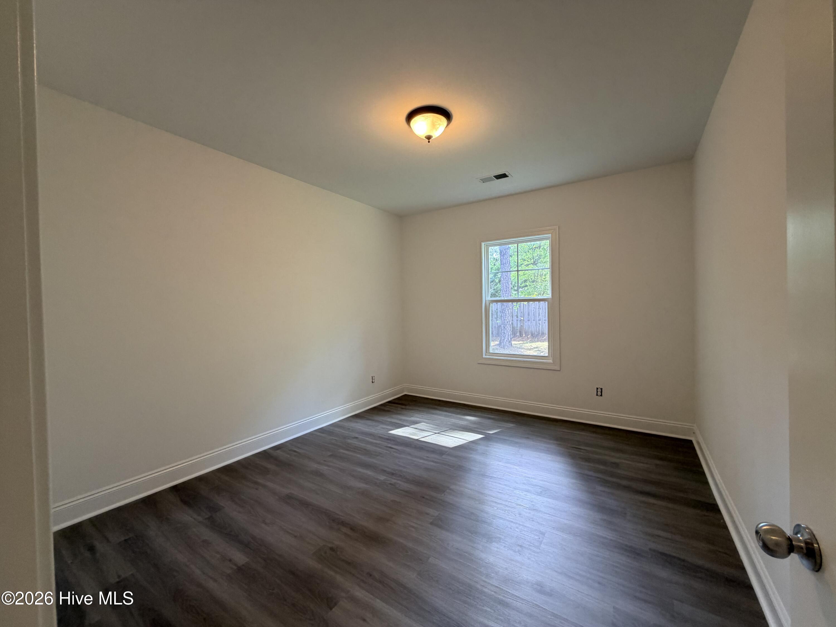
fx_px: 338
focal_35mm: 14
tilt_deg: -1.5
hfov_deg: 102.1
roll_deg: +1.2
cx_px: 418
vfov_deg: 85.7
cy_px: 314
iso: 200
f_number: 2.2
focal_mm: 2.22
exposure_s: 1/60
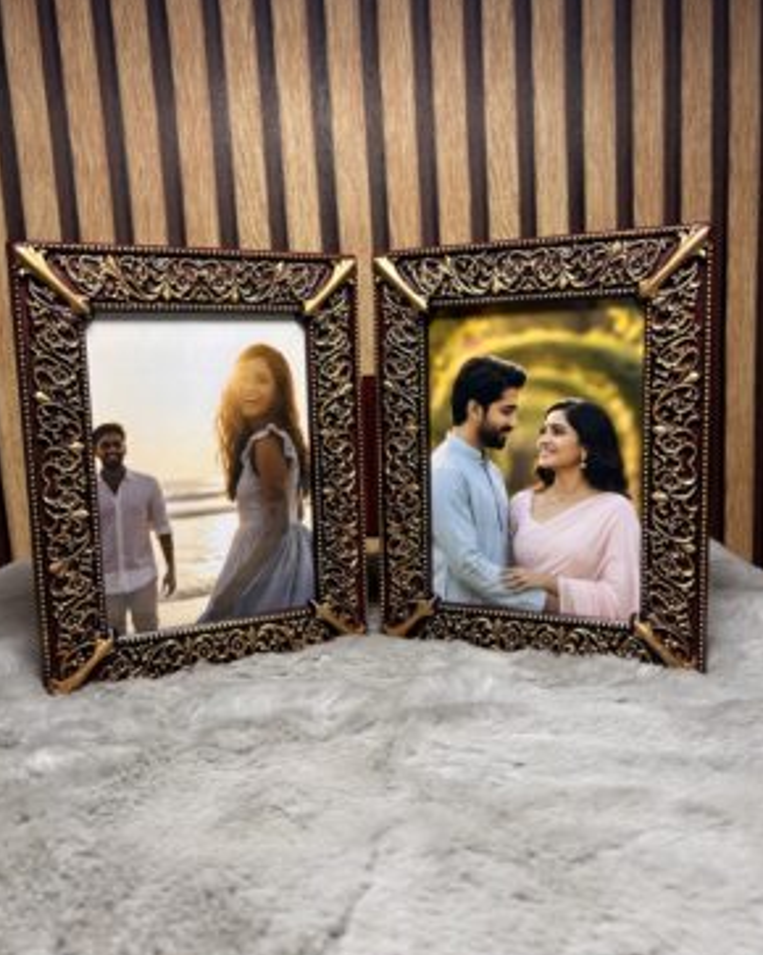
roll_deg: +1.5
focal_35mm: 28
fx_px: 791
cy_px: 468
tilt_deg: -8.7
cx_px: 382
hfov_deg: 51.5
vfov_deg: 62.2
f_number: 1.5
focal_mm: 5.7
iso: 40
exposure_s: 1/100
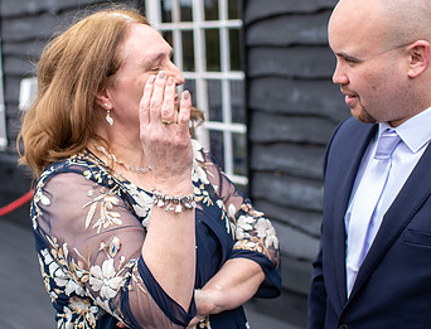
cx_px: 171
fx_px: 965
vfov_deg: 19.3
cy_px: 166
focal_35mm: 77
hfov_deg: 25.1
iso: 100
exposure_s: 1/400
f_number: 2.5
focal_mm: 35
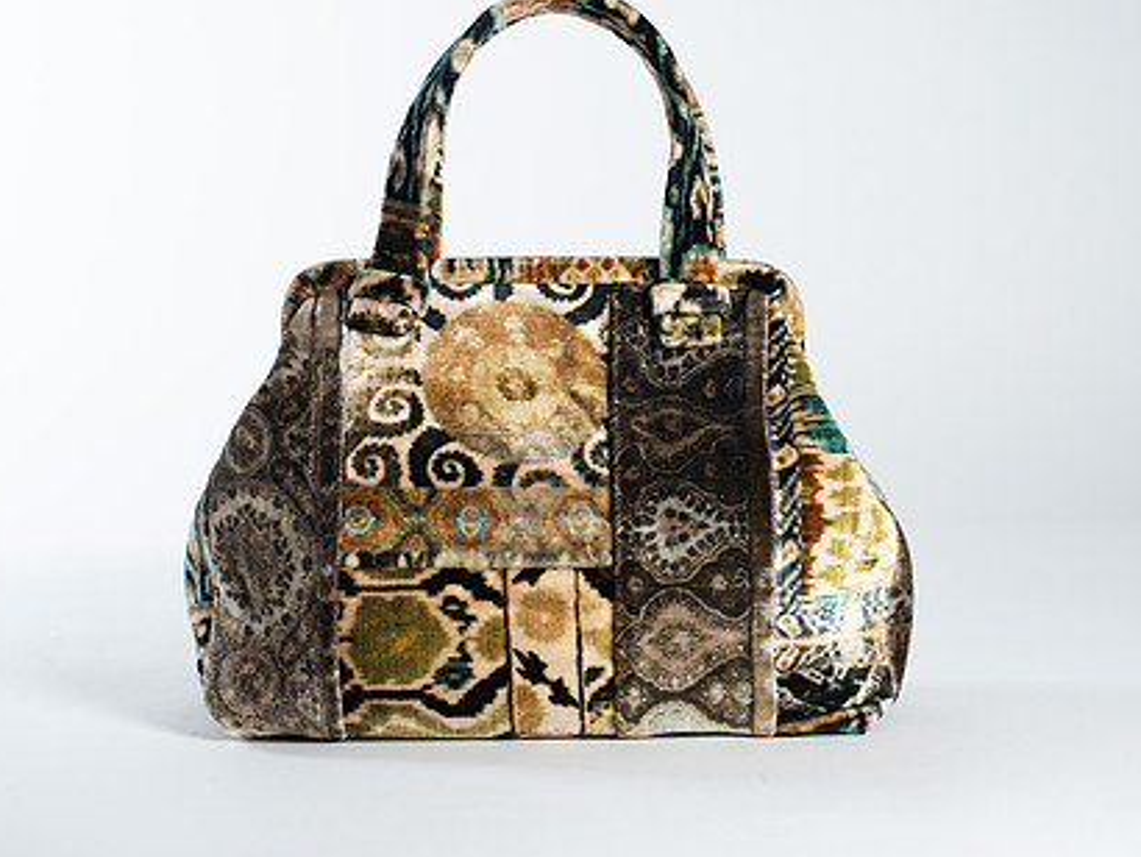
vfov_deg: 21.6
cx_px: 590
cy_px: 355
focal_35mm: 68
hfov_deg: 28.5
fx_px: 2243
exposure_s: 1/200
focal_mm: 50
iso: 200
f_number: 6.3
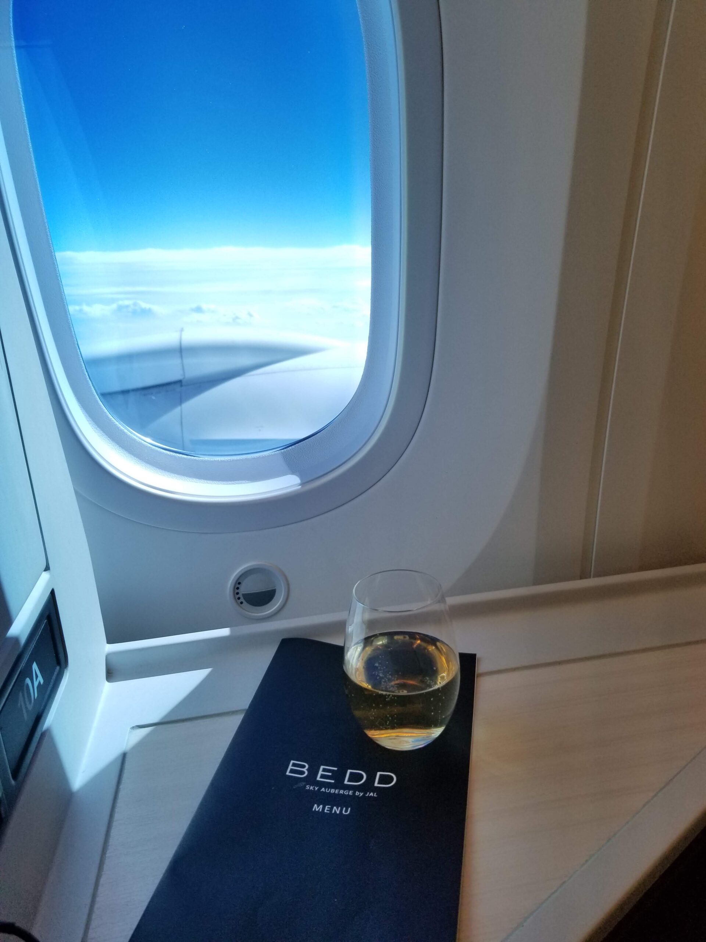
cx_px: 353
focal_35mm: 26
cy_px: 471
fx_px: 707
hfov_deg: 53.1
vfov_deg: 67.3
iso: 50
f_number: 1.7
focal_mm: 4.25
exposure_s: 1/138
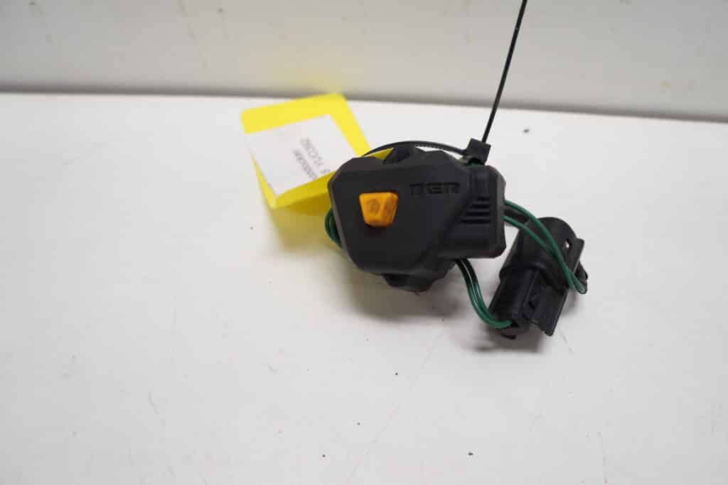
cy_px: 242
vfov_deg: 47.9
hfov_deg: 67.4
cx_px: 364
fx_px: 546
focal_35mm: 27
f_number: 5
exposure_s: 1/60
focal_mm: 18
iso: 250
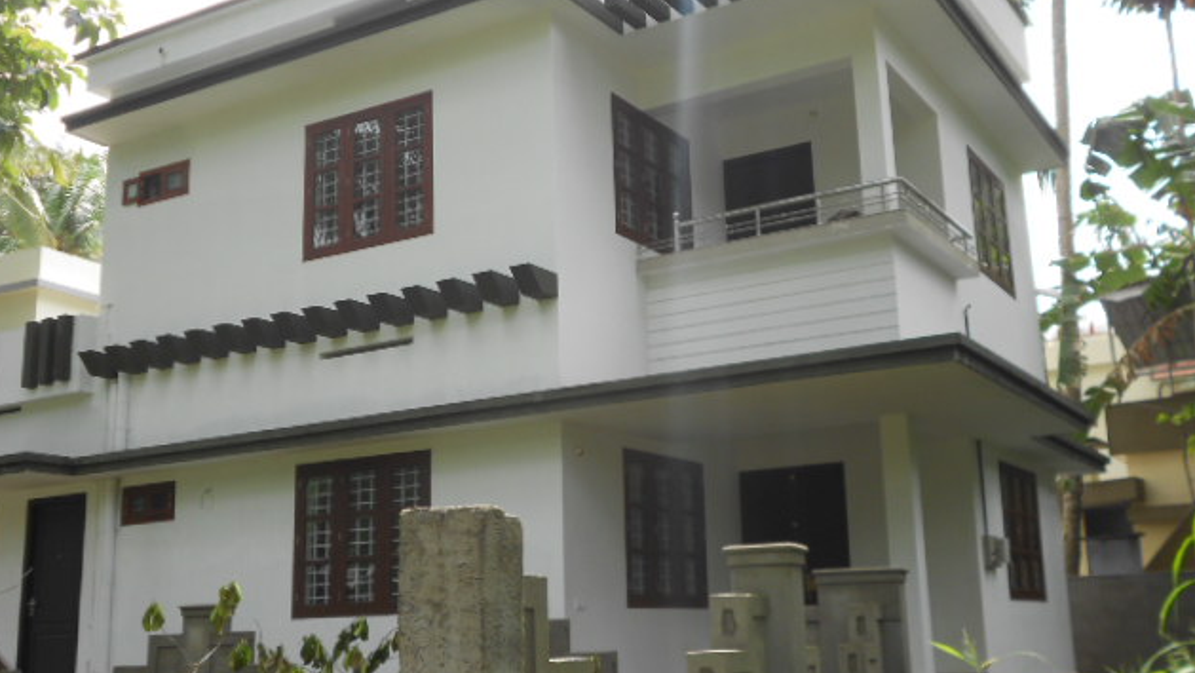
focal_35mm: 41
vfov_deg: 29.0
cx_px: 597
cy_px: 327
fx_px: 1299
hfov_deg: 49.4
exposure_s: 1/160
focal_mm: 6.9
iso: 80
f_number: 3.9
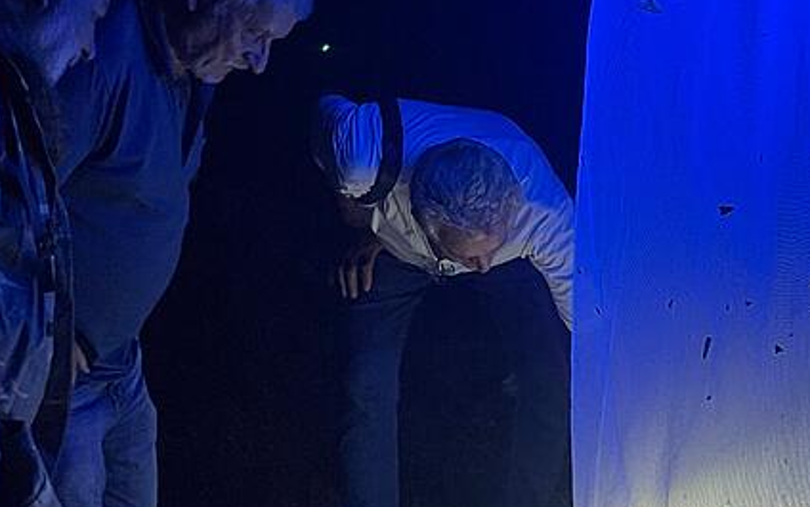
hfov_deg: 40.2
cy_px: 342
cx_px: 472
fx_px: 1104
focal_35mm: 50
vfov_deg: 25.7
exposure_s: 1/44
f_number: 1.6
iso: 500
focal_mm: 5.1
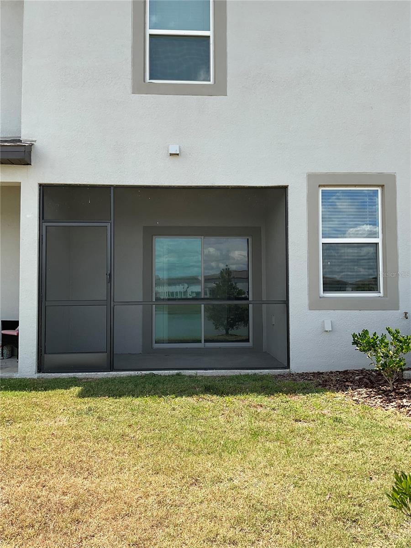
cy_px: 274
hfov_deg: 48.2
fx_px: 459
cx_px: 206
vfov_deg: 61.7
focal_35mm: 29
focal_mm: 3
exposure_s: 1/1055
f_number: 1.8
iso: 16
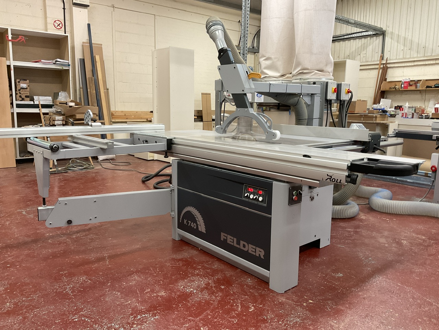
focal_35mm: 29
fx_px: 368
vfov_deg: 48.2
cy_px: 165
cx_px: 220
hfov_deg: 61.7
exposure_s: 1/50
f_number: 1.8
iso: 80
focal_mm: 3
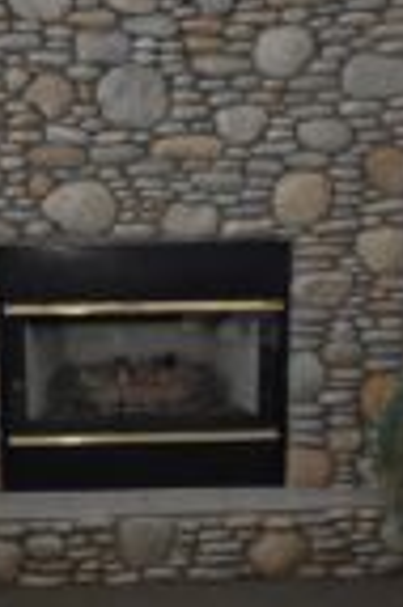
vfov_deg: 29.7
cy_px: 446
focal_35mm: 67
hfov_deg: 20.1
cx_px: 115
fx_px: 1128
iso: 125
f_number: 1.7
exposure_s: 1/24
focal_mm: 6.3
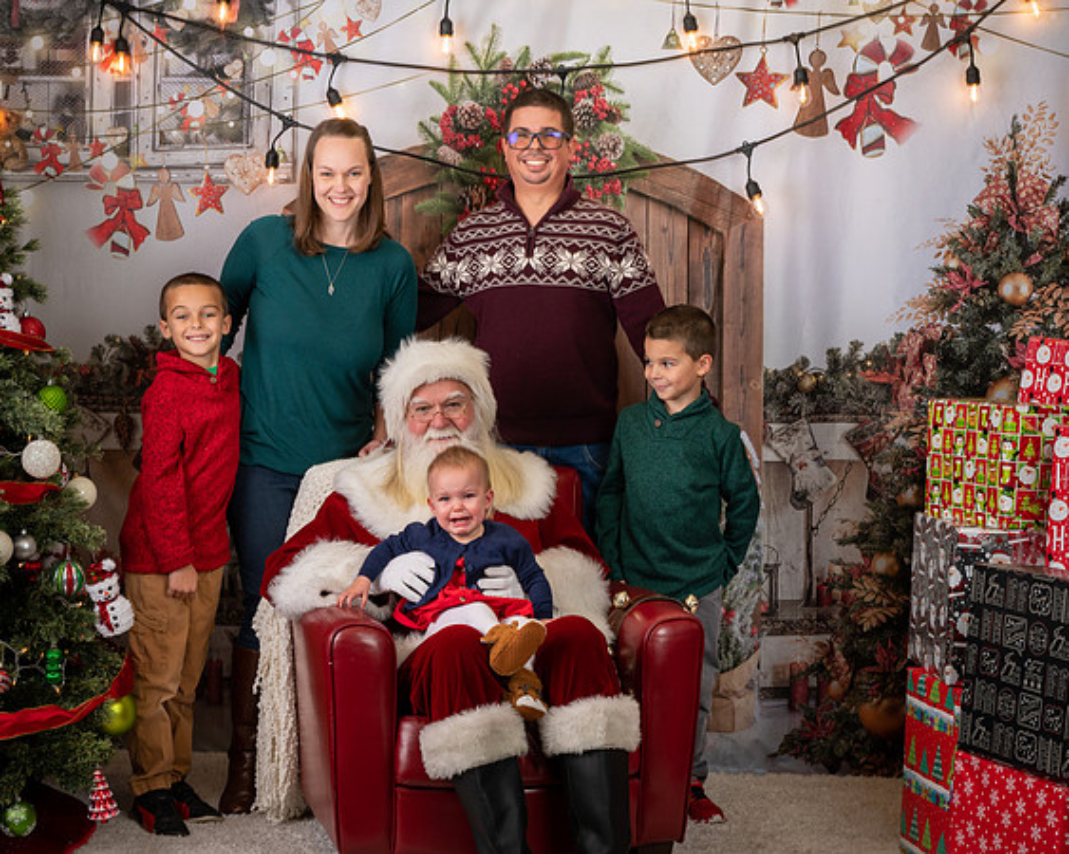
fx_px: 2012
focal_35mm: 64
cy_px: 404
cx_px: 435
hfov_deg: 29.7
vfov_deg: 24.0
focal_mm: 50
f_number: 9
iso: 100
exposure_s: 1/100
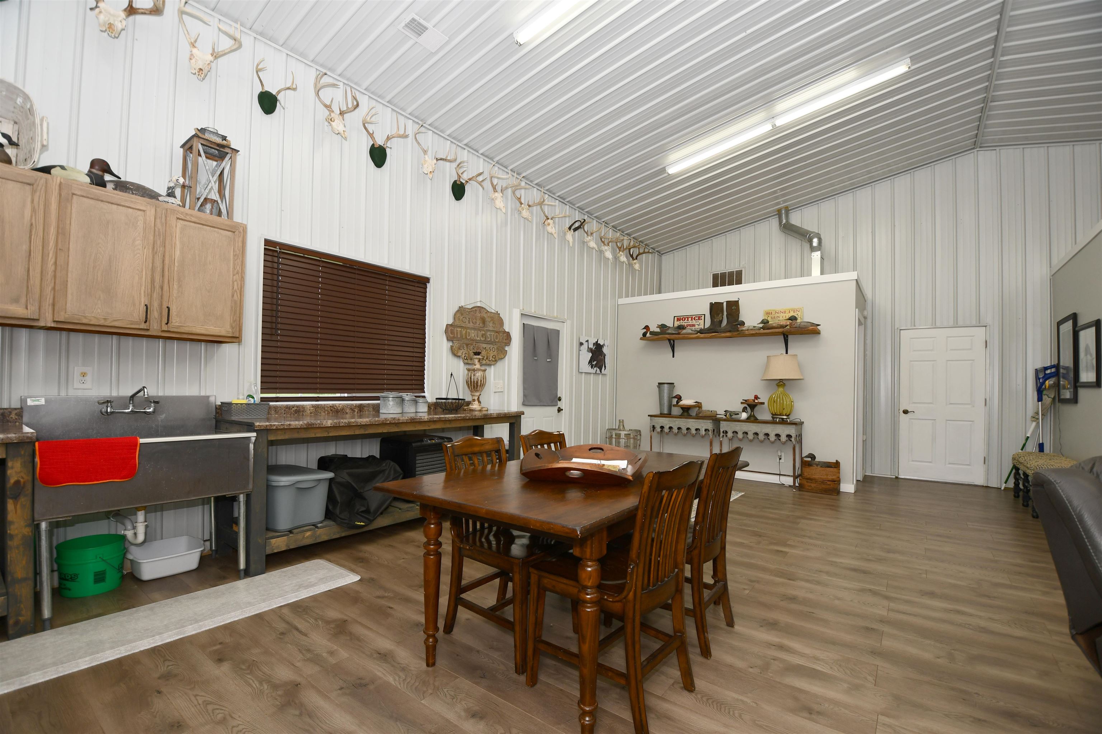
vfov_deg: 77.3
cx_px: 551
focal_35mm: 15
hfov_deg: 100.4
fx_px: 459
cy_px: 367
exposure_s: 1/60
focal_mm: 10
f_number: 5
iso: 200
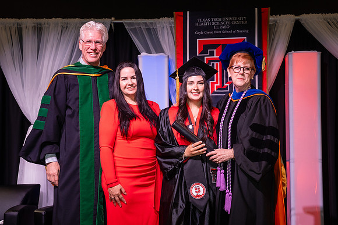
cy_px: 121
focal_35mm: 65
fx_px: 607
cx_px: 163
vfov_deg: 21.1
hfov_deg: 31.1
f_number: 5.6
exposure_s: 1/160
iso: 1250
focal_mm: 52
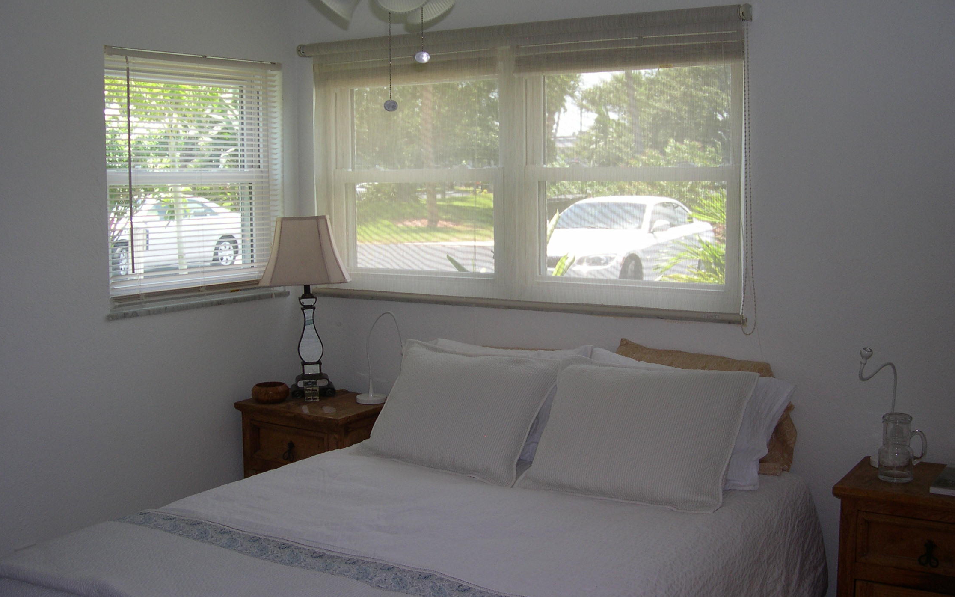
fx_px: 1067
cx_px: 470
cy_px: 264
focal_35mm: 41
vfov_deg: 31.2
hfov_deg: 48.2
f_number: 2.8
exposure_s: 1/107
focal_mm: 8
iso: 100
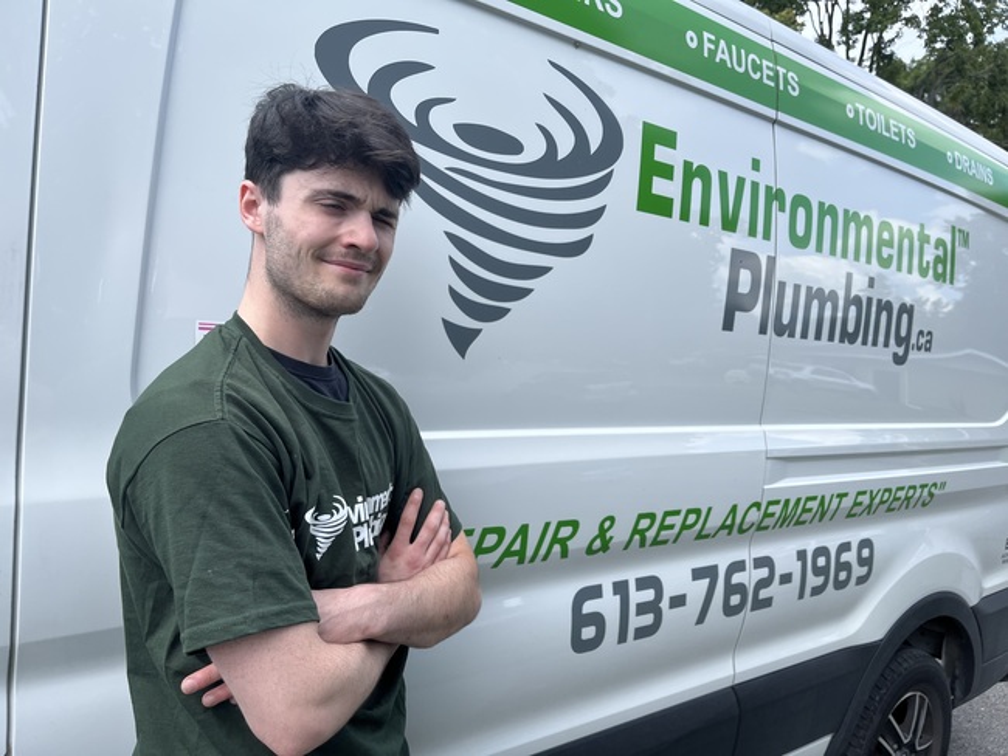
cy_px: 378
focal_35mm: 26
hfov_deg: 67.3
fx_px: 757
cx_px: 504
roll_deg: -3.3
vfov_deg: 53.1
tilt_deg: -0.1
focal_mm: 5.1
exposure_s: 1/1294
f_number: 1.6
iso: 50
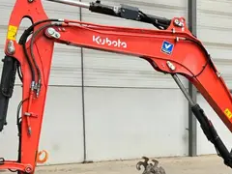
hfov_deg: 32.1
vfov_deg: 24.8
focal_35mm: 58
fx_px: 389
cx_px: 193
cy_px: 142
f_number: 1.8
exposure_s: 1/60
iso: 160
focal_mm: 3
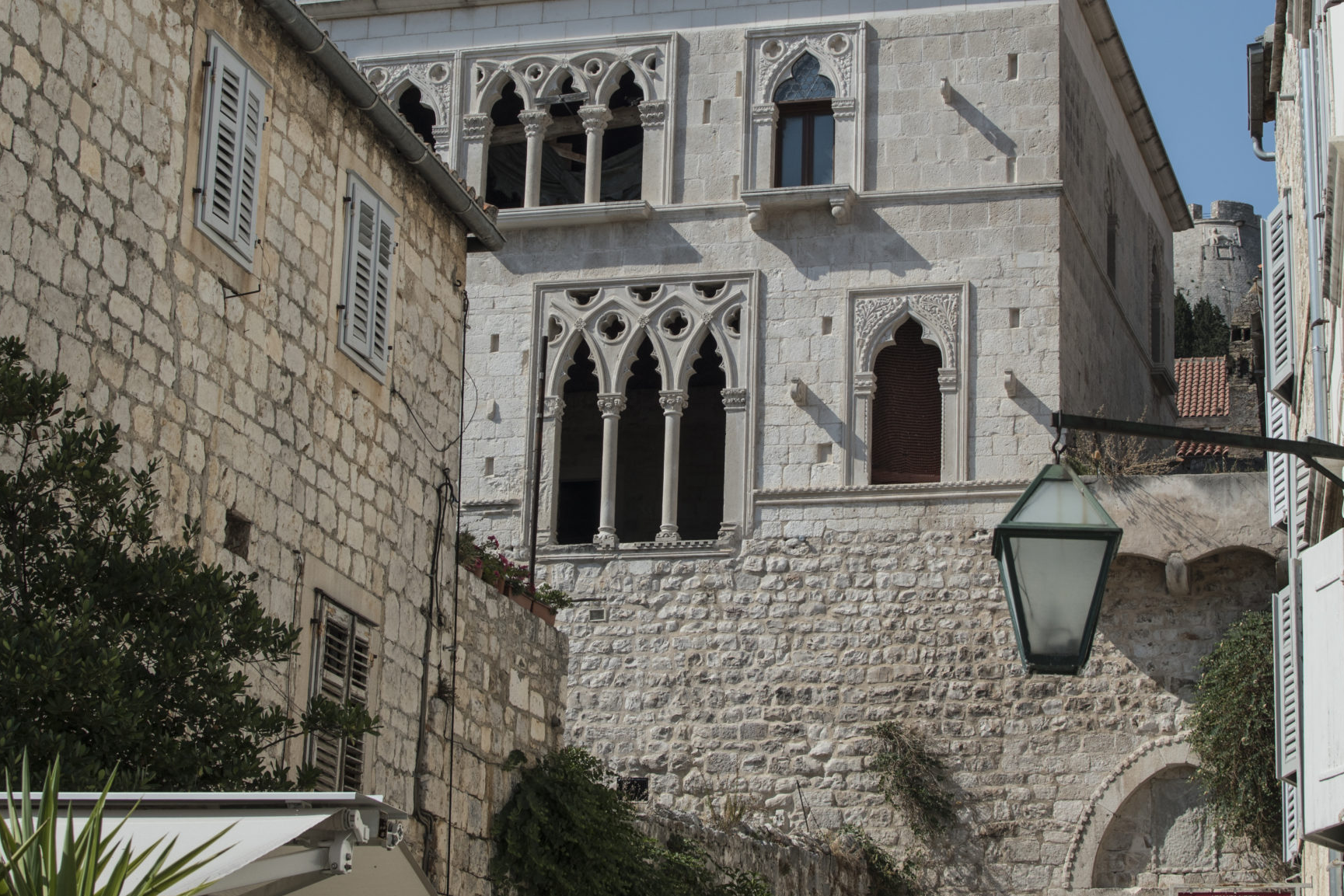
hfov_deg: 26.1
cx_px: 680
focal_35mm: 78
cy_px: 365
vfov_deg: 17.5
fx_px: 2902
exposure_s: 1/320
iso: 125
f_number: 7.1
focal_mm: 35
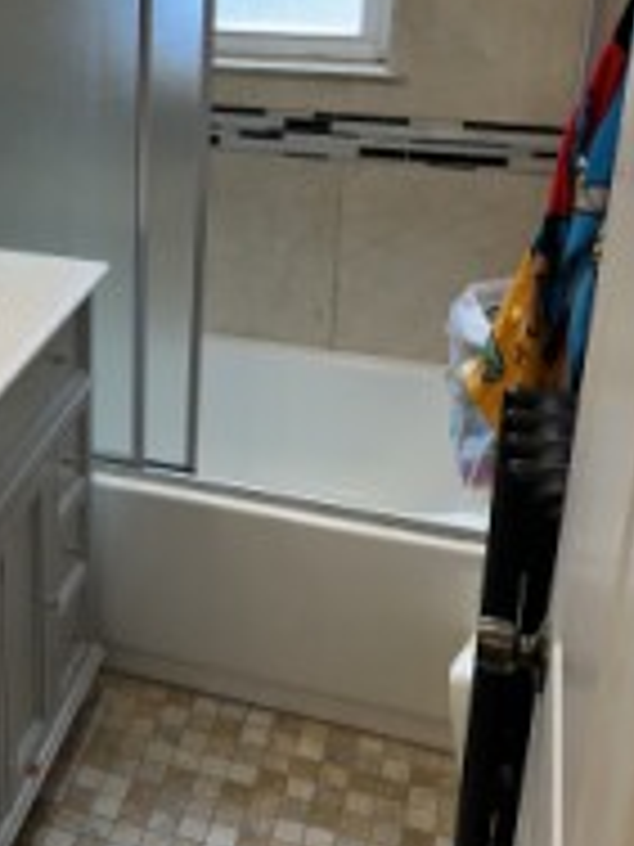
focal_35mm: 51
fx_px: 1245
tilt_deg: -18.2
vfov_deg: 36.7
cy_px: 225
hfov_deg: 27.4
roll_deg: +0.4
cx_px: 45
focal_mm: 6.86
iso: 100
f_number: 1.78
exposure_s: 1/120
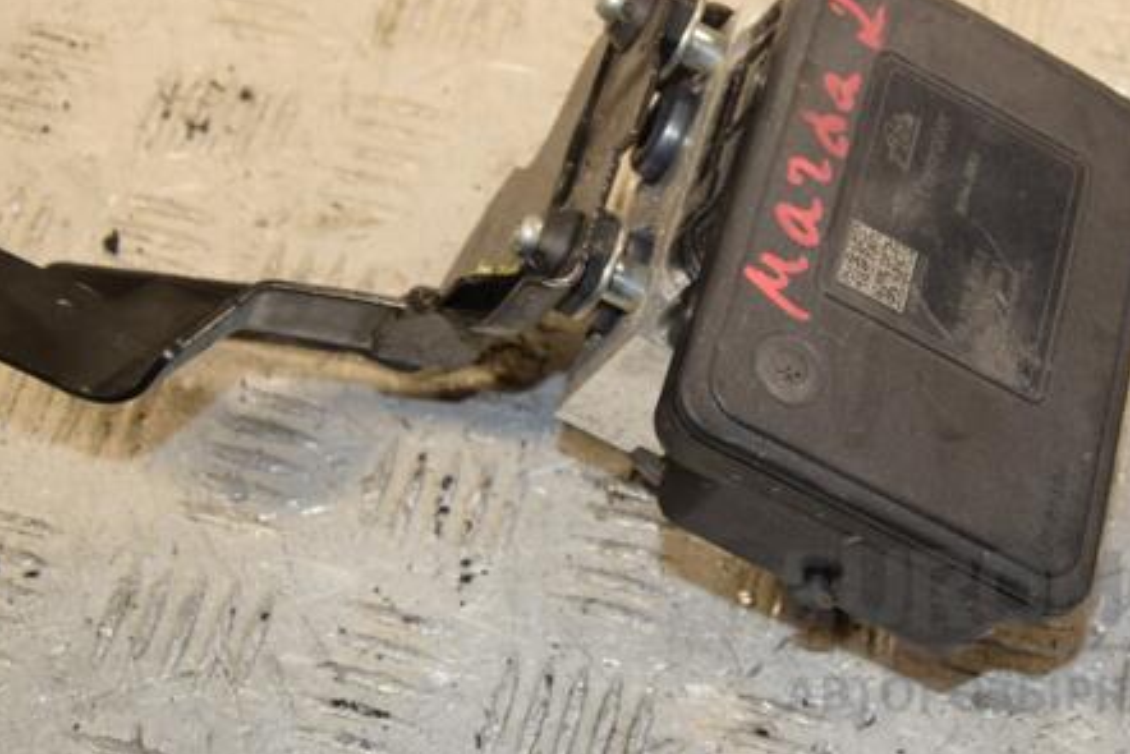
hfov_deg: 22.1
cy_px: 248
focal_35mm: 92
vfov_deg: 14.9
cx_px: 736
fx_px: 2878
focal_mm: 45
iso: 800
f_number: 7.1
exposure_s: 1/200
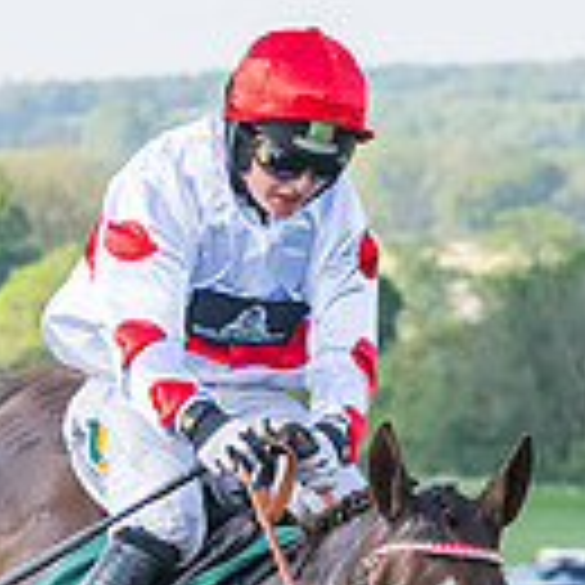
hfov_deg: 3.0
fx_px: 11185
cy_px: 828
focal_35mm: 585
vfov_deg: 3.0
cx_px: 555
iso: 800
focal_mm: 70
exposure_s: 1/3200
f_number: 4
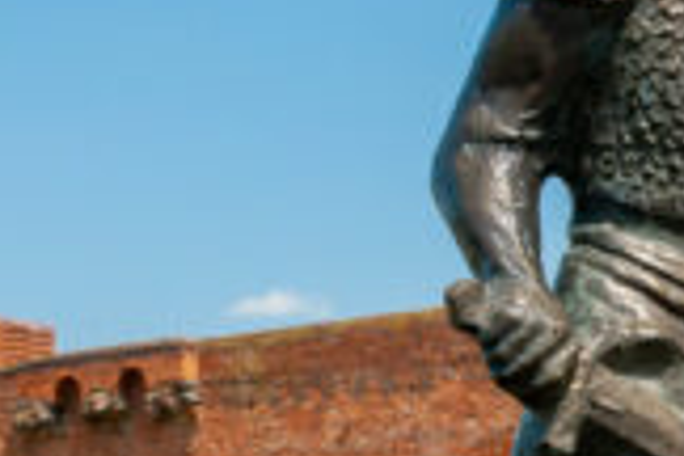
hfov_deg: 13.6
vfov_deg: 9.7
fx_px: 2698
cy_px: 312
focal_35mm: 142
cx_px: 1030
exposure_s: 1/80
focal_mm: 20
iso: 200
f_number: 11
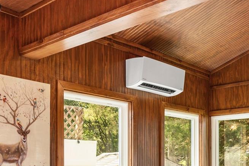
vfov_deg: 25.8
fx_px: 346
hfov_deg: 39.6
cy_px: 163
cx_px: 134
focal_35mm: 50
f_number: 8
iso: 100
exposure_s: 1/3
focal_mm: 16
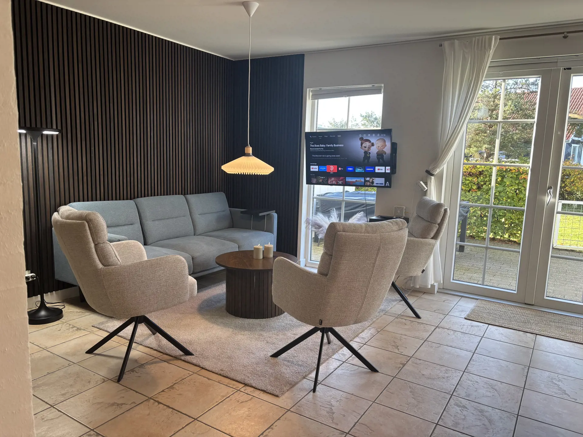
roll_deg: -2.0
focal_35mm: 26
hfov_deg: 67.3
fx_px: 438
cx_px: 292
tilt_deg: -8.6
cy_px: 218
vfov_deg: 53.1
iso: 80
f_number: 1.6
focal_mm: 5.96
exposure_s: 1/100
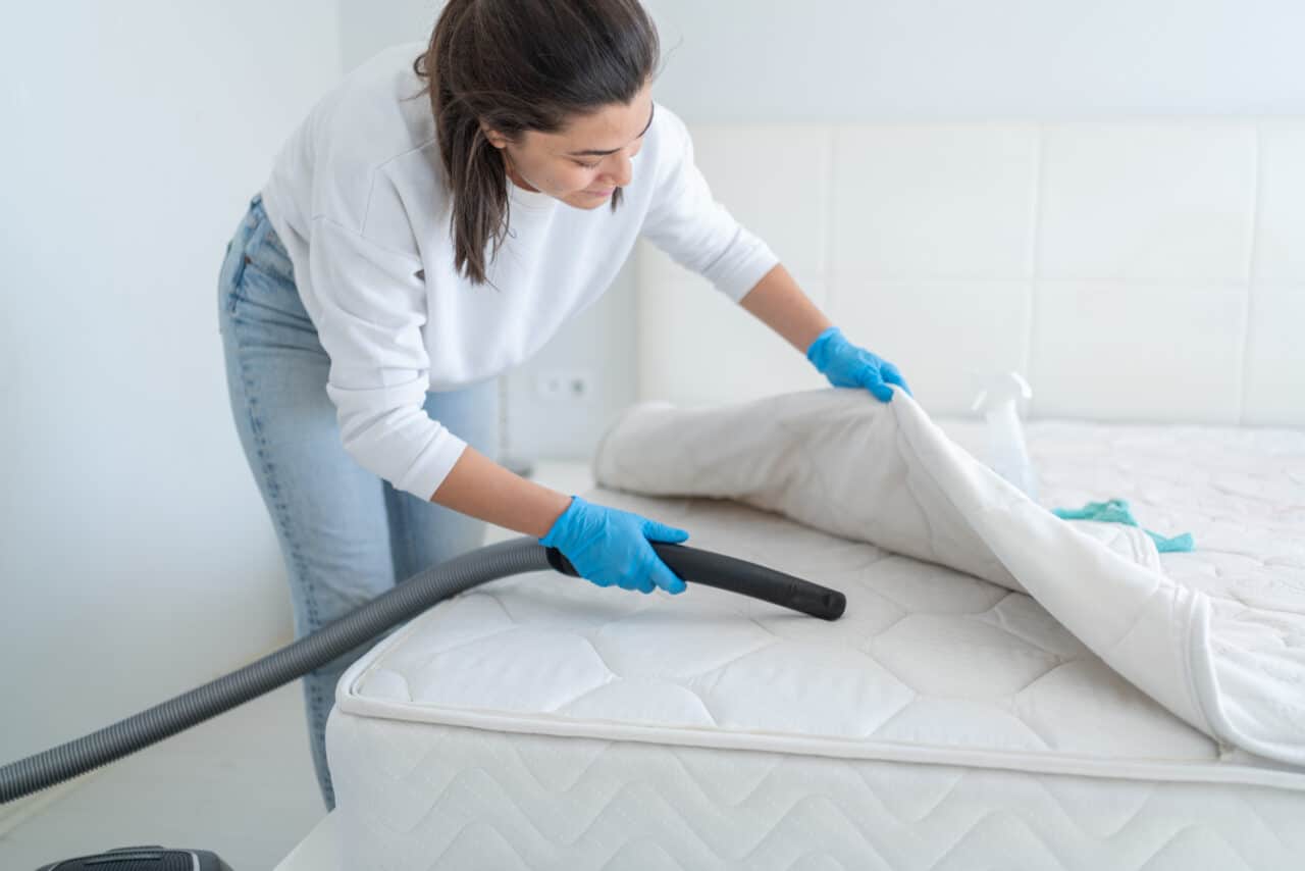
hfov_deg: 54.4
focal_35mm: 35
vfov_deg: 37.9
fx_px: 1269
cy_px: 436
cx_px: 652
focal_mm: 35
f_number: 1.8
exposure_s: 1/100
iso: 80
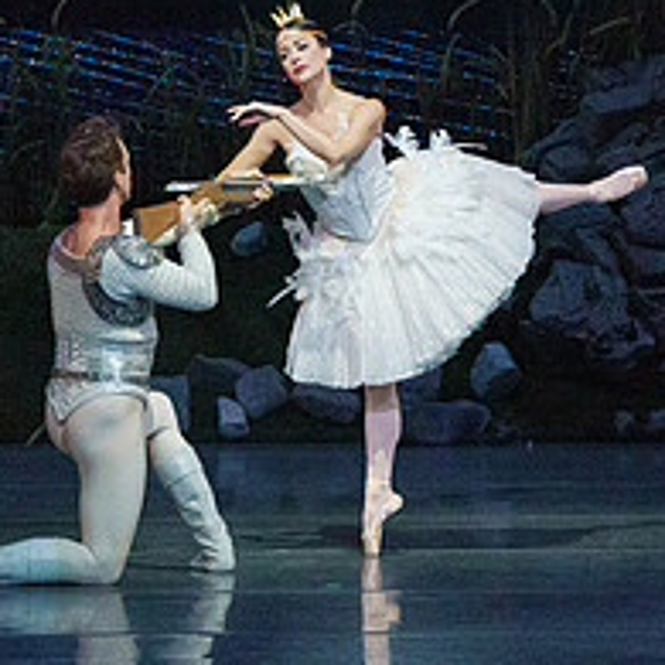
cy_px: 15
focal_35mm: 625
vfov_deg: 2.8
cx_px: 634
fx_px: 13584
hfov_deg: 2.8
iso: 8000
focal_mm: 247
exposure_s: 1/320
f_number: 5.6
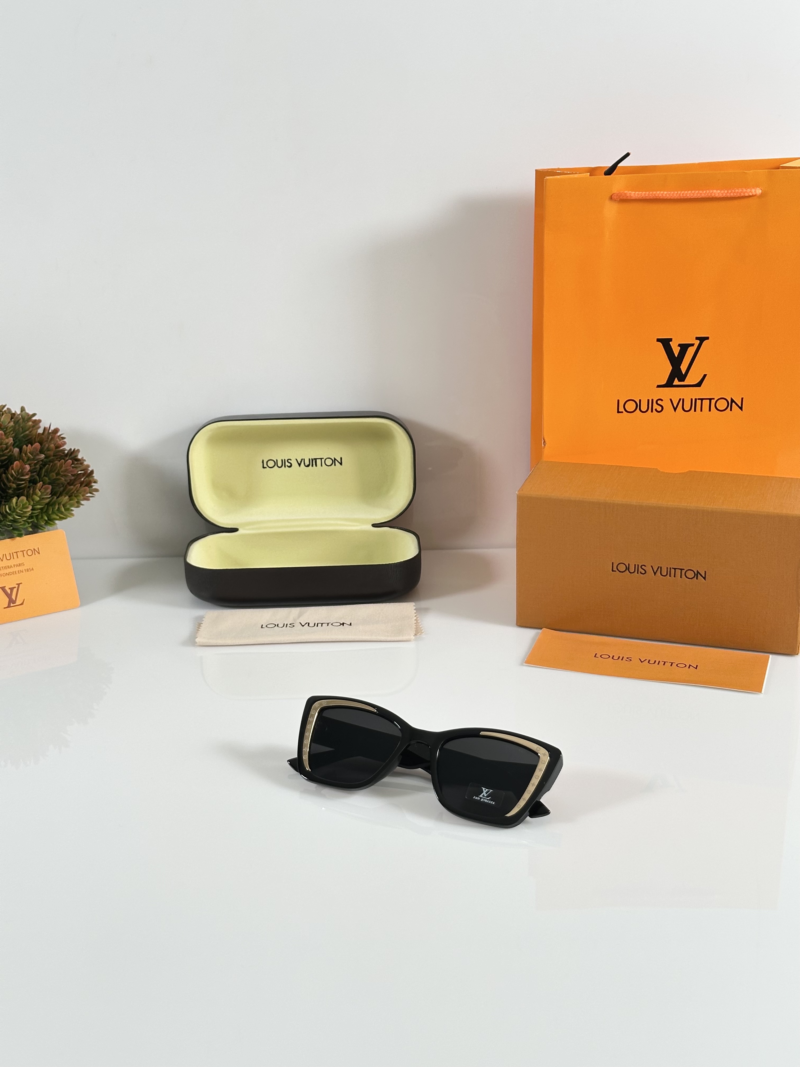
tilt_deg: -19.8
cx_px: 400
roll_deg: +0.6
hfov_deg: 30.3
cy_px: 534
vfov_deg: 39.7
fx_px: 1479
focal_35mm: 48
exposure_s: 1/121
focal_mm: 6.86
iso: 80
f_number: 1.78
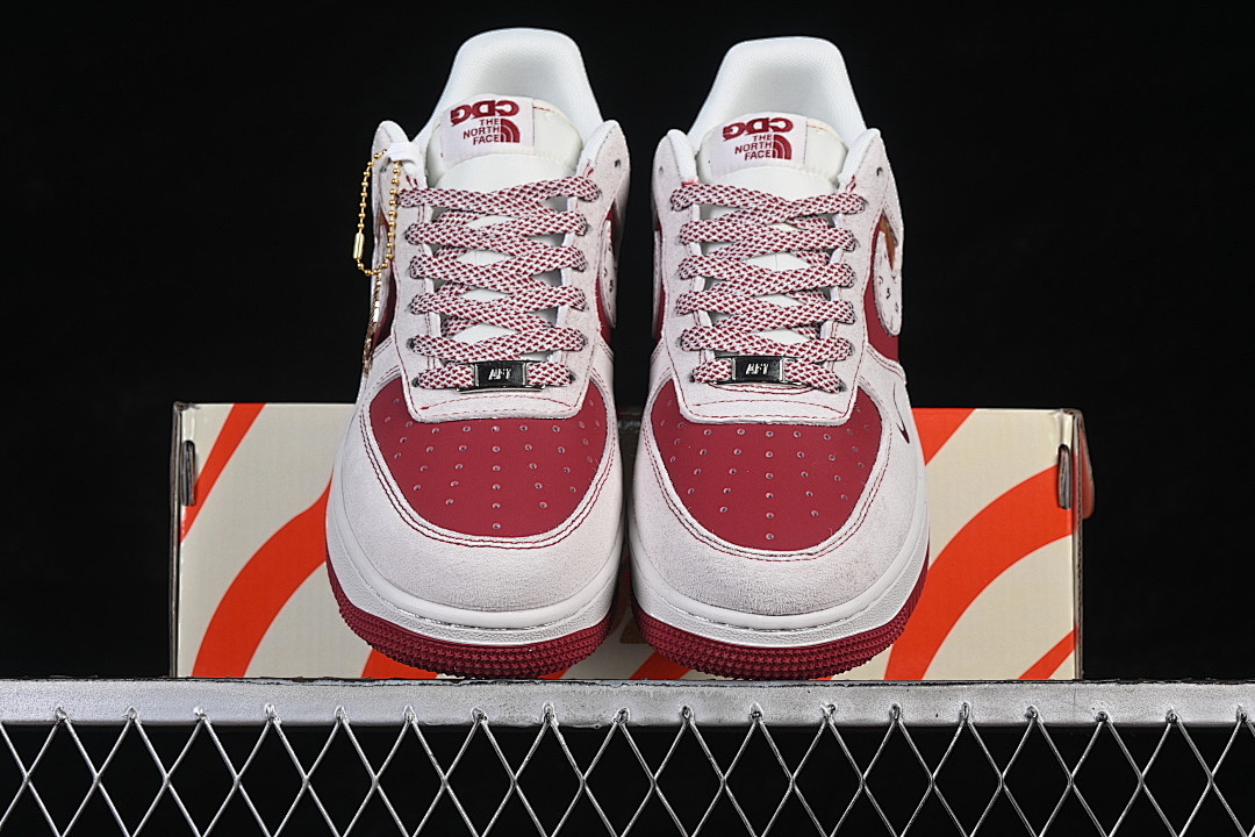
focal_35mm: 75
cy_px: 418
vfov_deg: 18.2
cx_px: 628
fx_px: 2614
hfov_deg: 27.0
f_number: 8
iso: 160
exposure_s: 1/80
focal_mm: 50
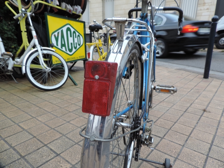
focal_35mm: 24
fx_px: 155
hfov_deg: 71.6
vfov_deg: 56.8
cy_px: 84
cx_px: 112
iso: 80
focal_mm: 4.3
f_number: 3
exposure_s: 1/40
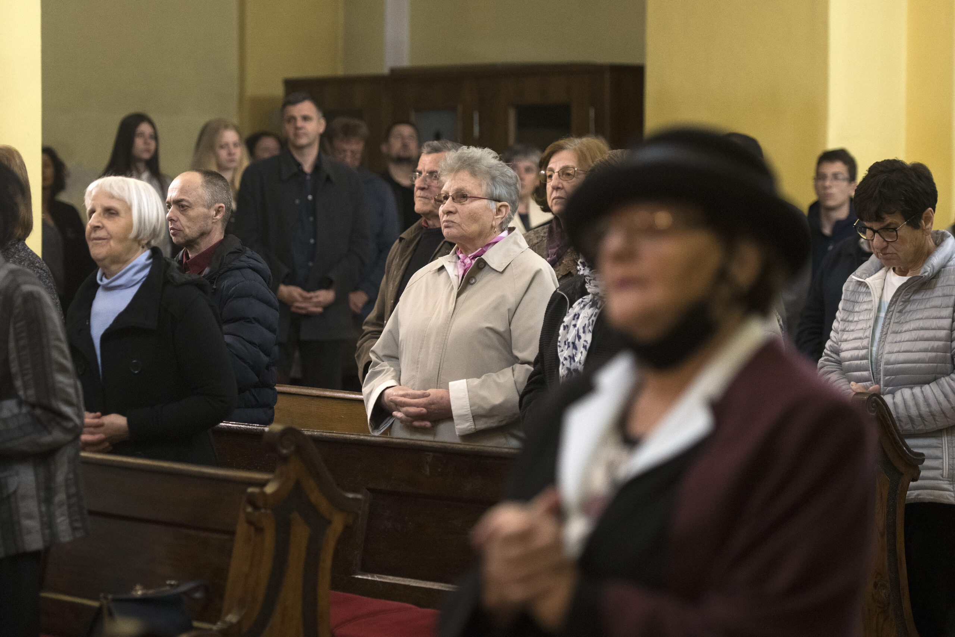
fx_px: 2599
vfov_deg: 14.0
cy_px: 318
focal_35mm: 98
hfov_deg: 20.8
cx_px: 478
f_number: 2.8
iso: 2000
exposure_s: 1/160
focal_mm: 98
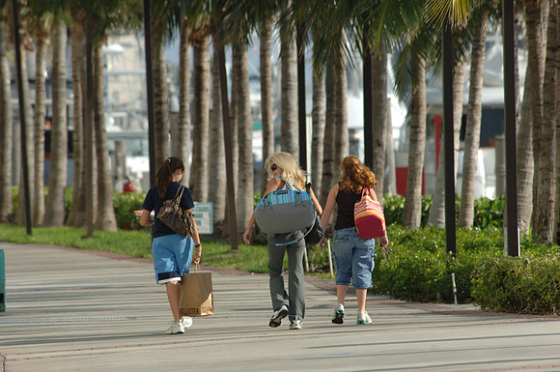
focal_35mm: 600
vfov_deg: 2.3
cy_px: 186
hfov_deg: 3.4
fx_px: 9320
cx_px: 280
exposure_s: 1/250
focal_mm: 400
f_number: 7.6
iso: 100
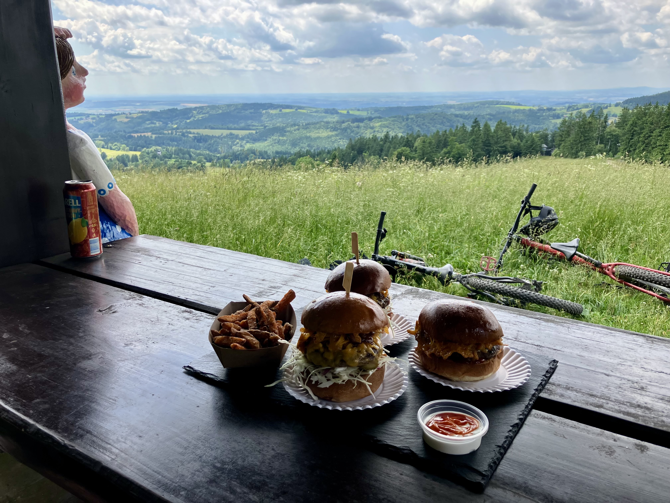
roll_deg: +0.6
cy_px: 252
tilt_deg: -16.6
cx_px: 335
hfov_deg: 63.4
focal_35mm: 28
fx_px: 542
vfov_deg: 49.7
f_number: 1.8
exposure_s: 1/656
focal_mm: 3.99
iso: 32
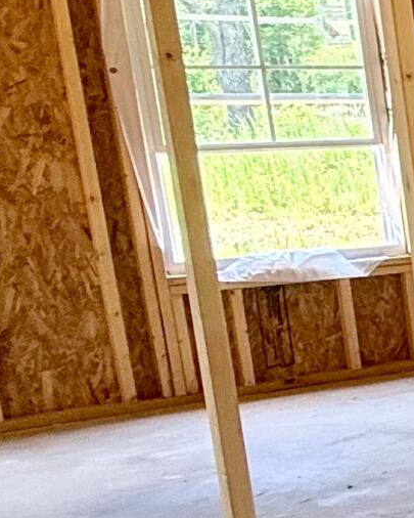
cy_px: 303
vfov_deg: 23.5
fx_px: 1240
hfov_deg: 11.1
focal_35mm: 81
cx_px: 1270
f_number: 2.2
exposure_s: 1/99
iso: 80
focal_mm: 2.22
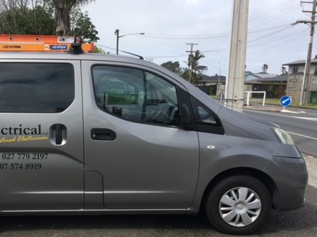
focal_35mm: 42
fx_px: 384
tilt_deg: -10.8
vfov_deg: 34.2
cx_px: 89
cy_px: 145
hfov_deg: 43.7
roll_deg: -2.5
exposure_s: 1/2053
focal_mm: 4.15
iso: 32
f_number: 2.2
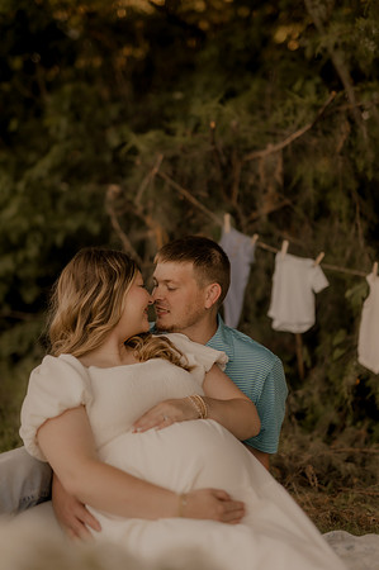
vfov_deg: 39.6
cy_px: 285
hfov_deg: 26.9
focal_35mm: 50
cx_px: 190
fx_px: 791
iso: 200
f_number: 1.4
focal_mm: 50
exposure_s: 1/1000
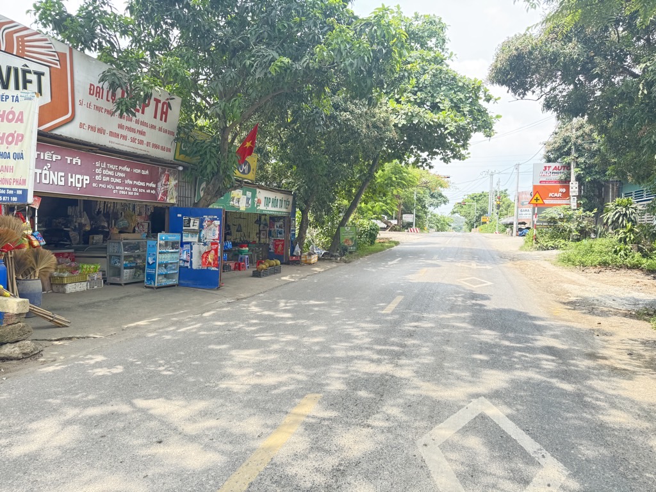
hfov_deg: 71.6
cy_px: 246
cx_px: 328
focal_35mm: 24
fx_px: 455
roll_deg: -0.1
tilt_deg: -4.7
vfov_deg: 56.8
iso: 80
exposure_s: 1/338
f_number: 1.78
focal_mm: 6.76
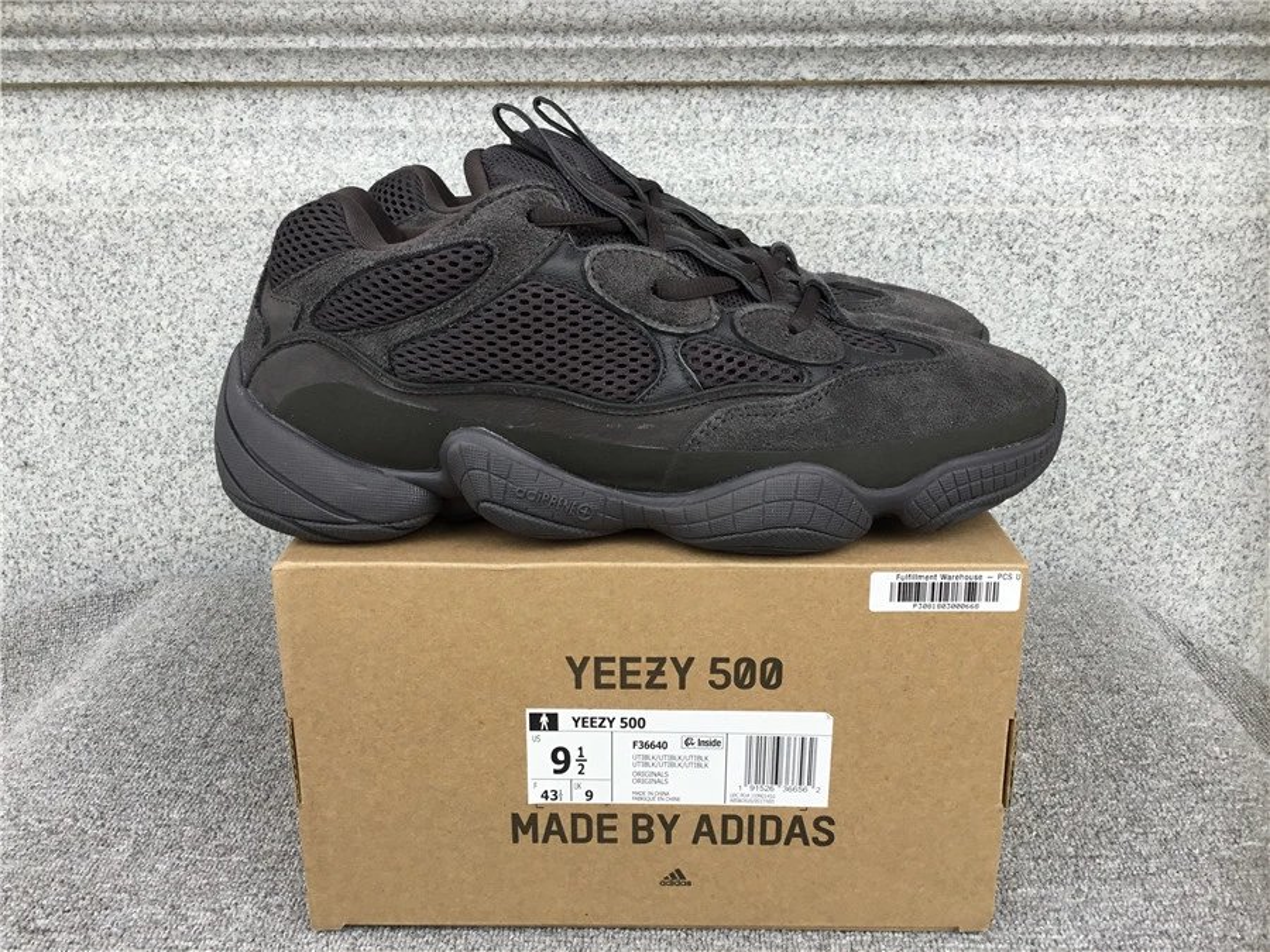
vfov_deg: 45.4
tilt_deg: -19.0
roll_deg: +0.8
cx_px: 635
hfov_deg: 58.4
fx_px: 1137
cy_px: 476
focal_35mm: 31
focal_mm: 3.3
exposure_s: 1/217
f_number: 2.4
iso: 25
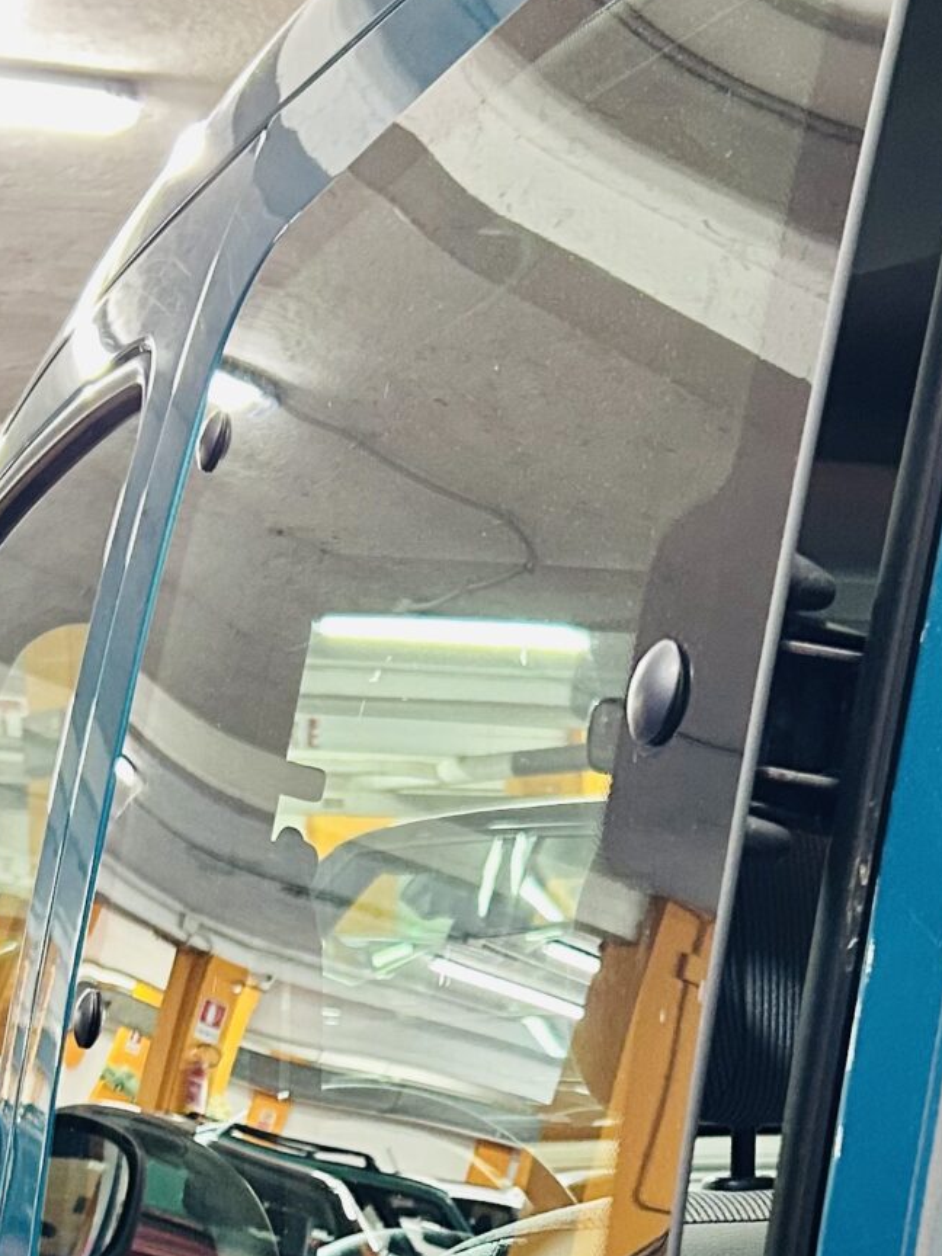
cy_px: 1305
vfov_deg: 24.0
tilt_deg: -9.2
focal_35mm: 77
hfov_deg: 19.1
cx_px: 497
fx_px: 2794
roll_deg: -1.4
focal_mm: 5.7
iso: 250
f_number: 1.5
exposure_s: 1/50
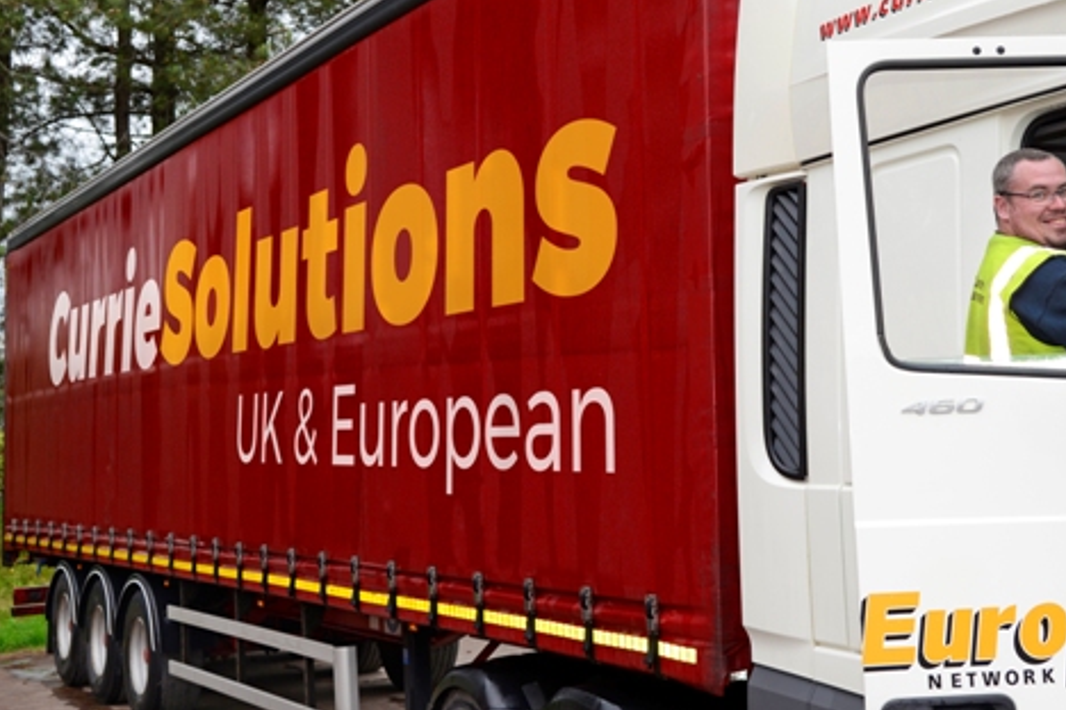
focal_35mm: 52
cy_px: 263
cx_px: 670
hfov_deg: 37.9
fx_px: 1540
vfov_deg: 25.9
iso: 320
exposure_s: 1/250
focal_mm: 38
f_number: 5.6
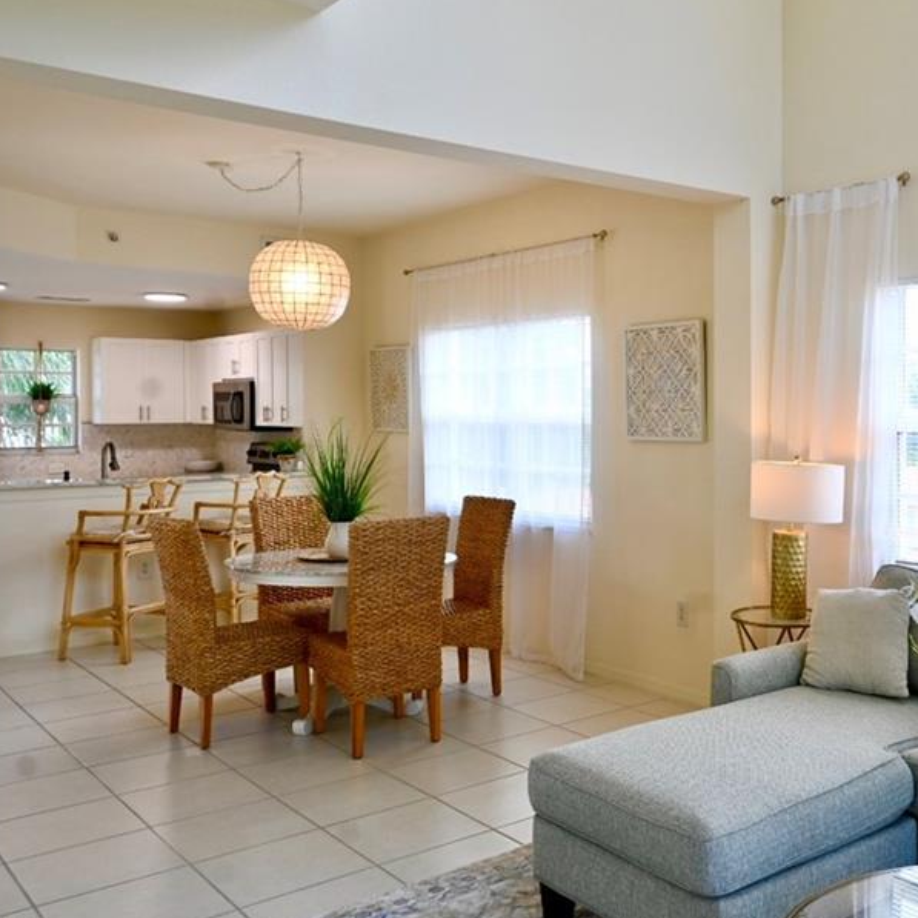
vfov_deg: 47.2
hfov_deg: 45.0
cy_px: 420
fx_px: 1050
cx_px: 726
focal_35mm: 35
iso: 100
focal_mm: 16
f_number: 8
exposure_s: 1/8
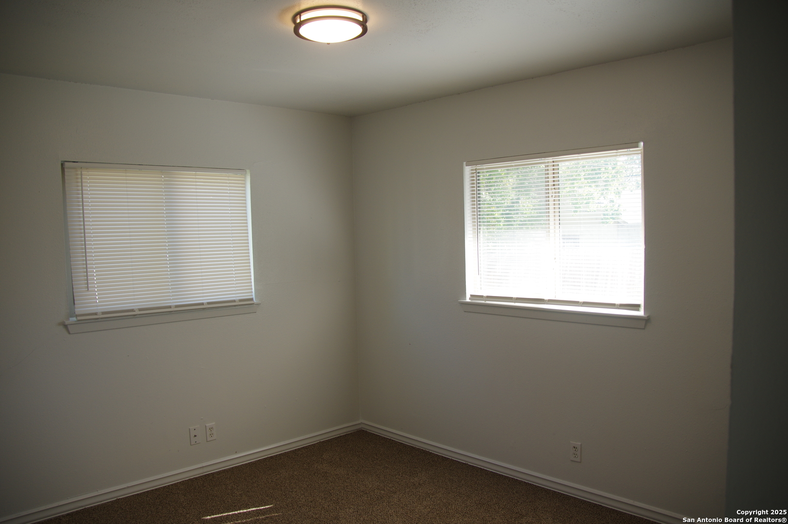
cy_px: 262
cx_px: 394
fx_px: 591
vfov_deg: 47.9
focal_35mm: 27
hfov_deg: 67.4
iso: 200
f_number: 4.5
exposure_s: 1/80
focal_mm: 18
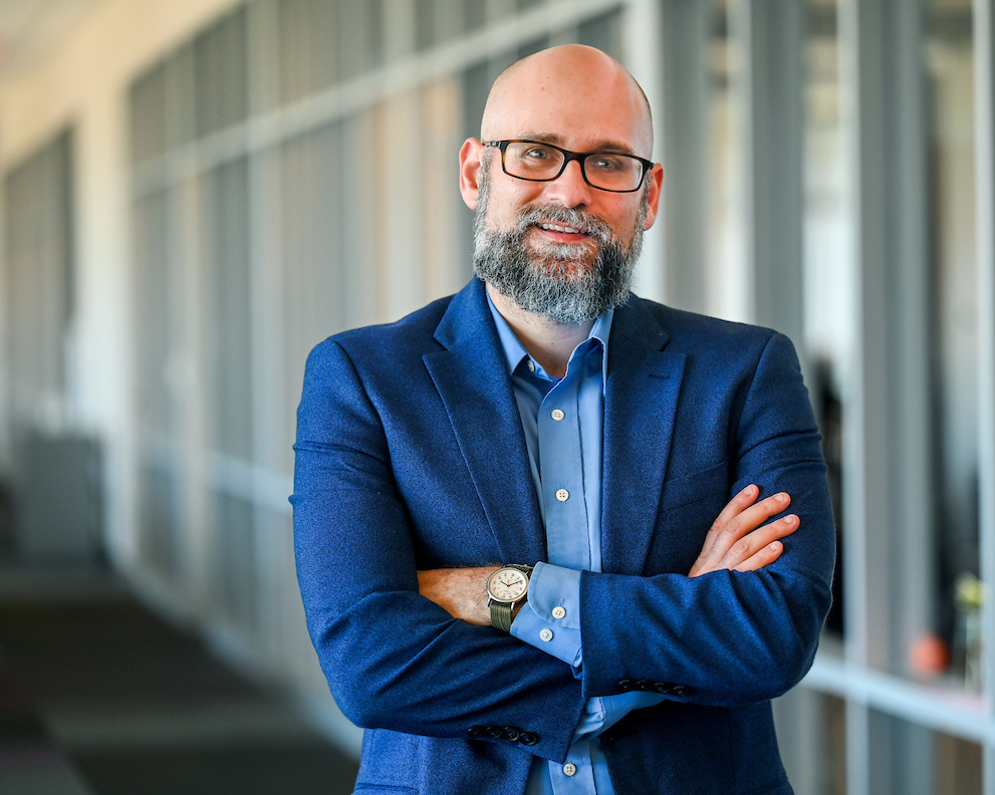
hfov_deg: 13.6
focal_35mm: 142
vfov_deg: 10.9
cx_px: 585
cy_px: 399
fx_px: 4180
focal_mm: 125
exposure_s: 1/640
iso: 1600
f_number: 2.8
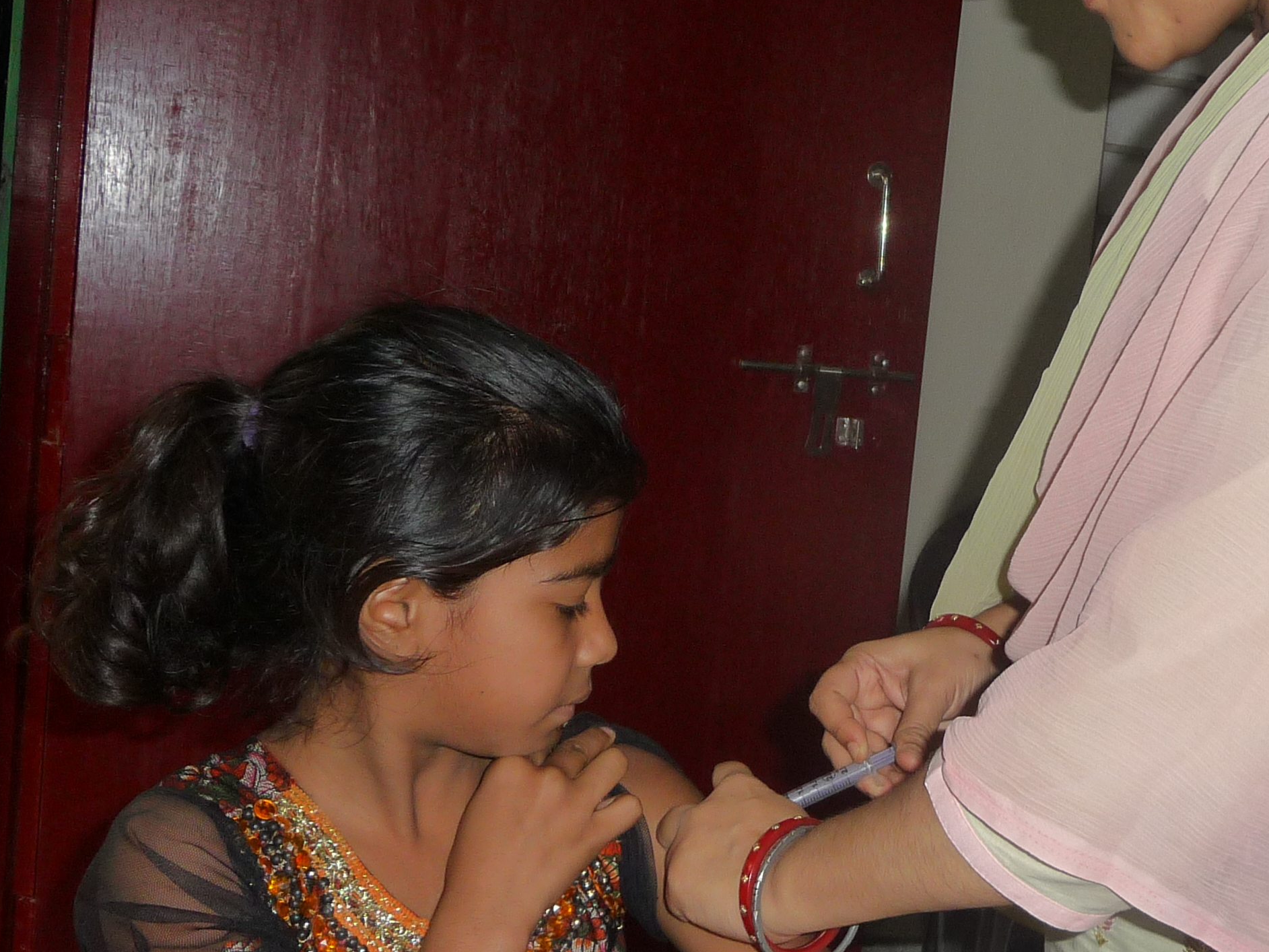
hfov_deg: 34.7
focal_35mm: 55
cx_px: 819
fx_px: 2016
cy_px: 413
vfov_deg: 26.5
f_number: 3.4
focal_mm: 5
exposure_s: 1/30
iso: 160
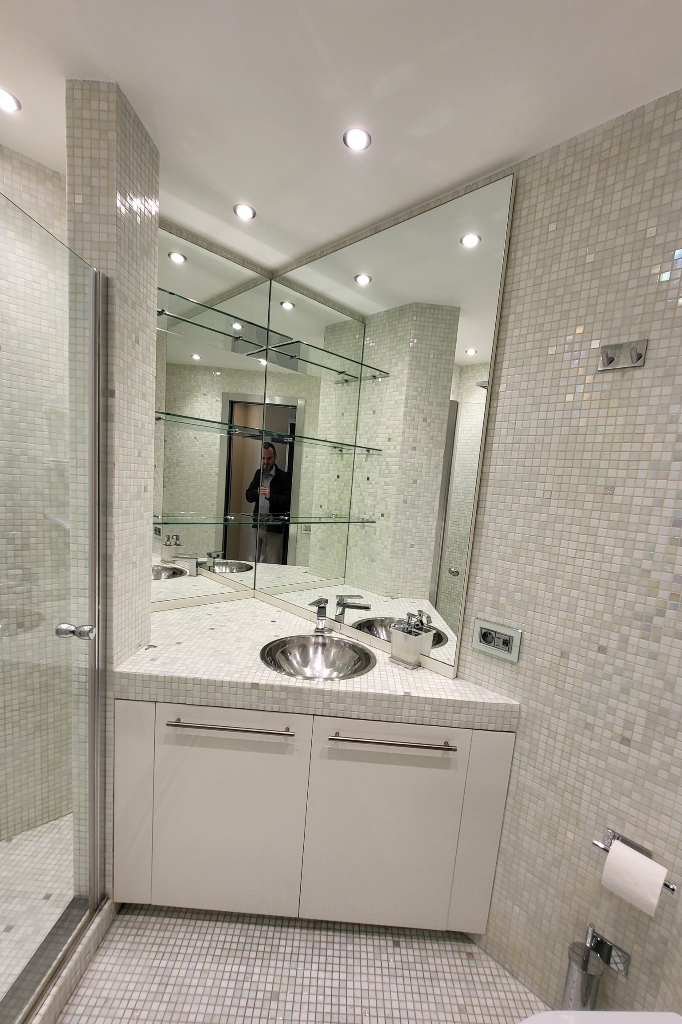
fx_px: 426
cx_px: 345
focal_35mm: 15
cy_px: 545
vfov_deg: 100.3
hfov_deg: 77.3
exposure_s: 1/50
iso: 50
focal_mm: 1.74
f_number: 2.2
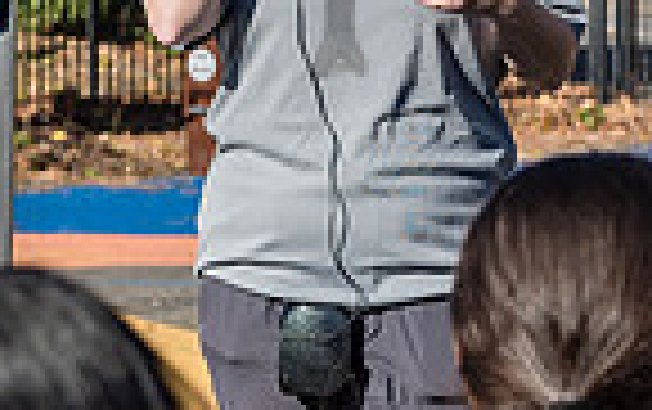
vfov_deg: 5.4
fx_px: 4359
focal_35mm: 245
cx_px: 337
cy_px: -2
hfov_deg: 8.6
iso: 100
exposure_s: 1/640
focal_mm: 60
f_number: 5
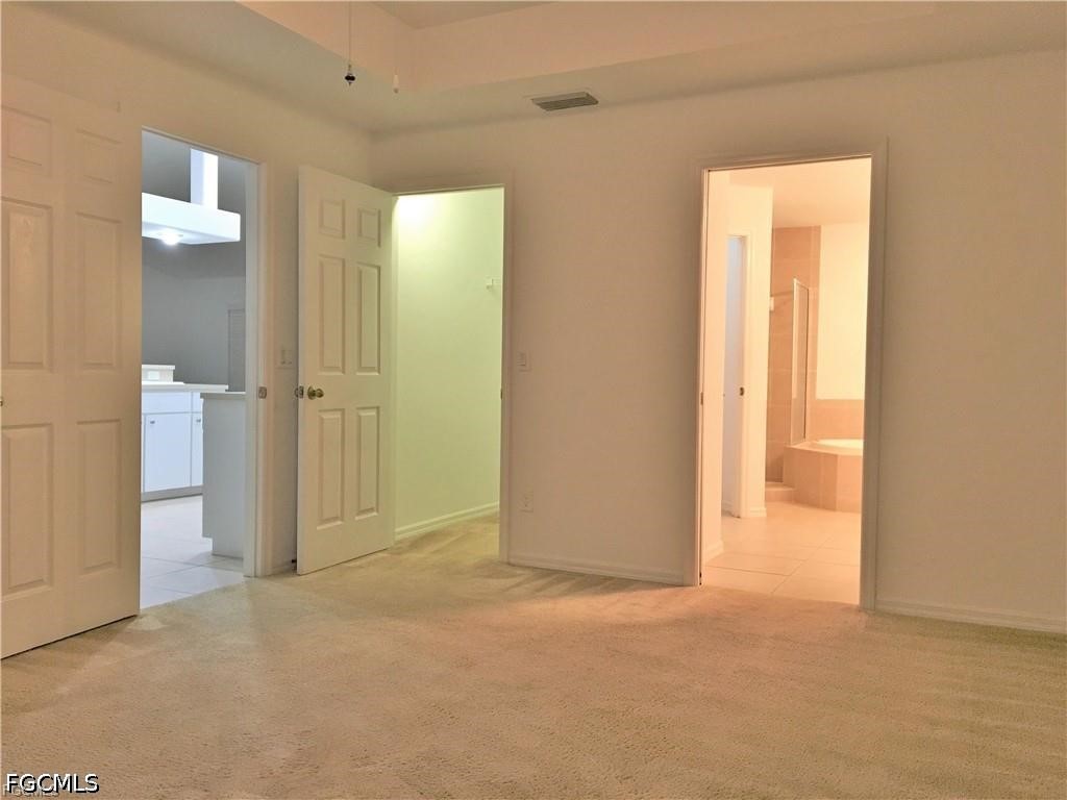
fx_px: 894
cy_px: 400
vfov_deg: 48.2
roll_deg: -1.3
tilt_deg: -2.2
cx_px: 534
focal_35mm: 29
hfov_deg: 61.7
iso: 125
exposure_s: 1/30
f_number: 2.2
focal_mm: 4.15
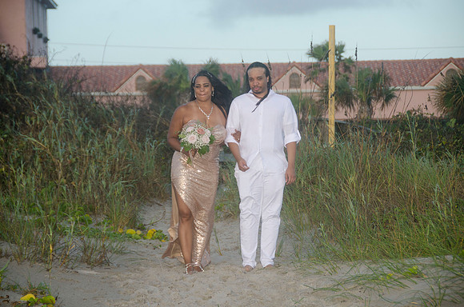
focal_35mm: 142
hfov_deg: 14.4
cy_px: 154
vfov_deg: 9.6
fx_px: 1833
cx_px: 232
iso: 200
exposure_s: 1/250
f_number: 5.6
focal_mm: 95
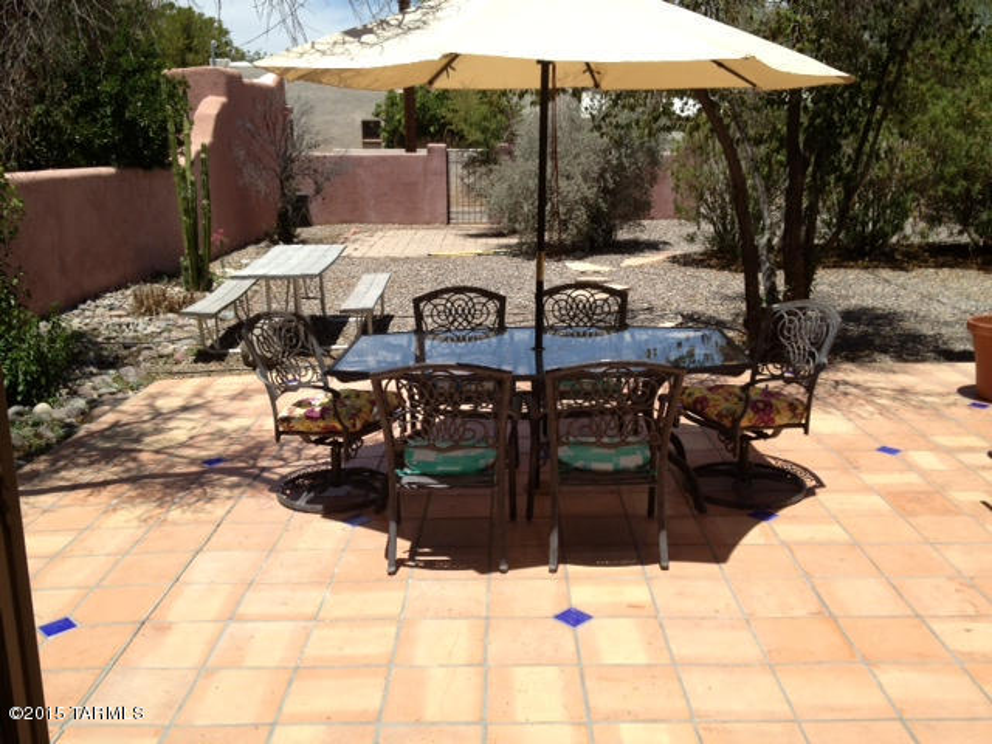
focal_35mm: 35
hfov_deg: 52.6
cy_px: 372
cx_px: 496
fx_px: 1003
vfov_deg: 40.7
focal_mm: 4.28
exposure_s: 1/1534
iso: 50
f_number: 2.4
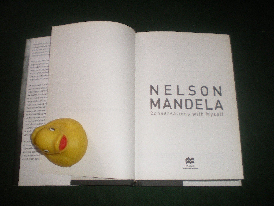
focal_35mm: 38
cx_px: 137
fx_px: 301
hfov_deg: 49.0
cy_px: 103
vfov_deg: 37.7
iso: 200
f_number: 3.1
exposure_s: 1/50
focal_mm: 6.3
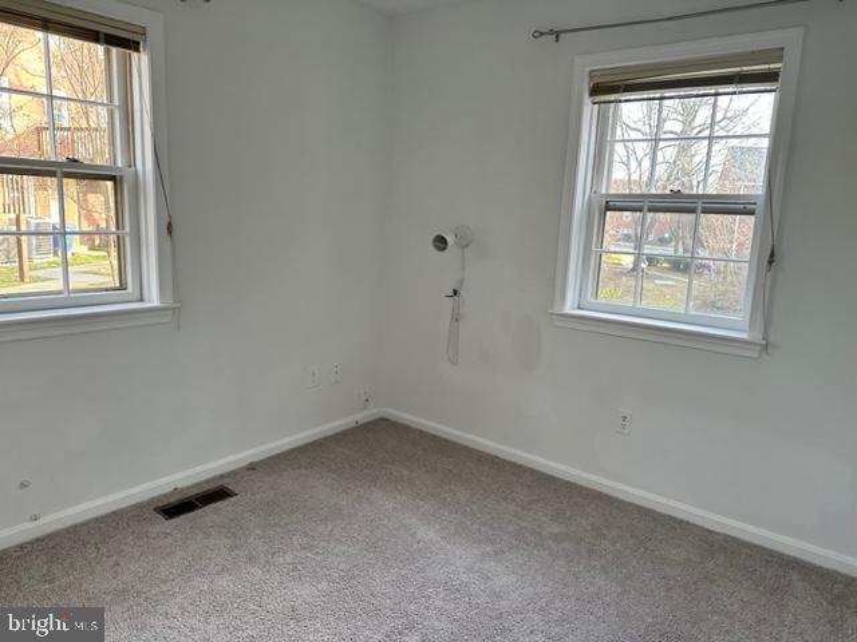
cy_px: 321
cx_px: 428
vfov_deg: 56.8
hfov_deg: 71.6
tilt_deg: -10.0
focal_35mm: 24
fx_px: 594
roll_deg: -2.9
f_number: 1.78
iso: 125
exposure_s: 1/120
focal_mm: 6.86
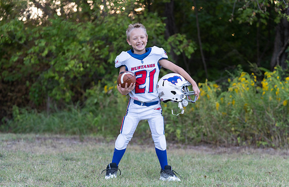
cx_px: 144
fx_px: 660
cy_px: 96
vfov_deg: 16.1
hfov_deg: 24.7
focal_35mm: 83
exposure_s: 1/320
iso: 400
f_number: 2.8
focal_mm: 81
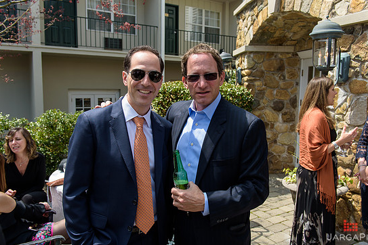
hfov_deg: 60.2
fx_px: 317
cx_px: 195
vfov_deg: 42.3
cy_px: 124
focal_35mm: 31
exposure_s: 1/640
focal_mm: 29
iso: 200
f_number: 4
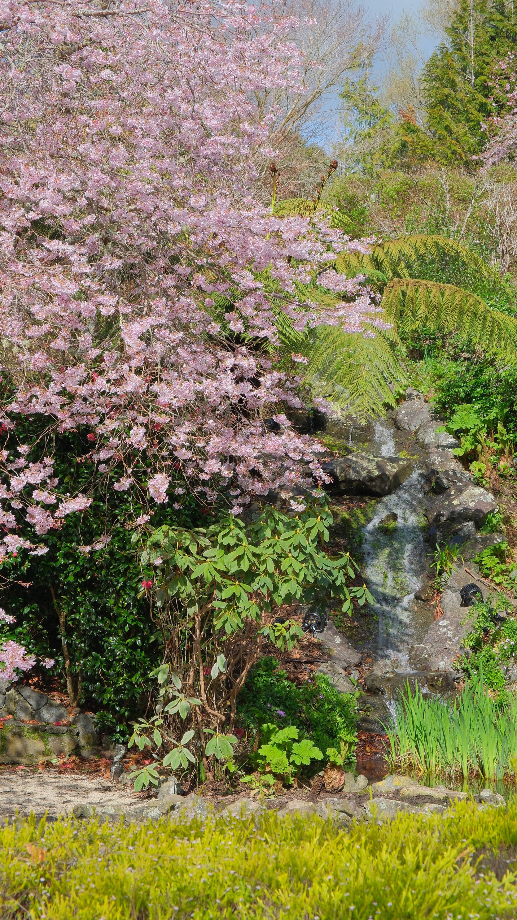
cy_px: 461
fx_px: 1950
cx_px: 252
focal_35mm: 80
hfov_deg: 15.1
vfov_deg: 26.5
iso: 640
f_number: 10
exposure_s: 1/640
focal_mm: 50.5
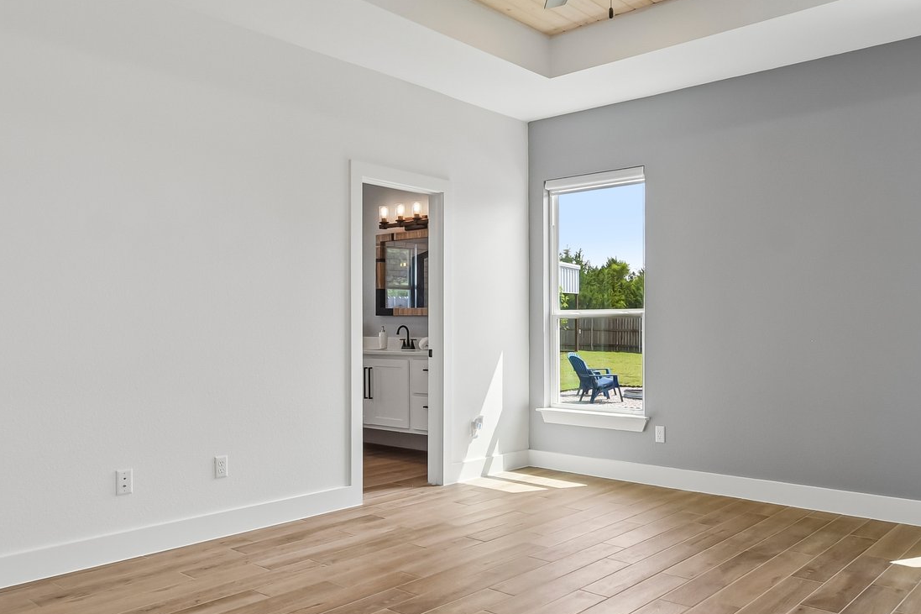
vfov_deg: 46.4
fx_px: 716
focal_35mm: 28
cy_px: 299
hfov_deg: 65.4
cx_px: 495
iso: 400
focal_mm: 10
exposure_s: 1/80
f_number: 8
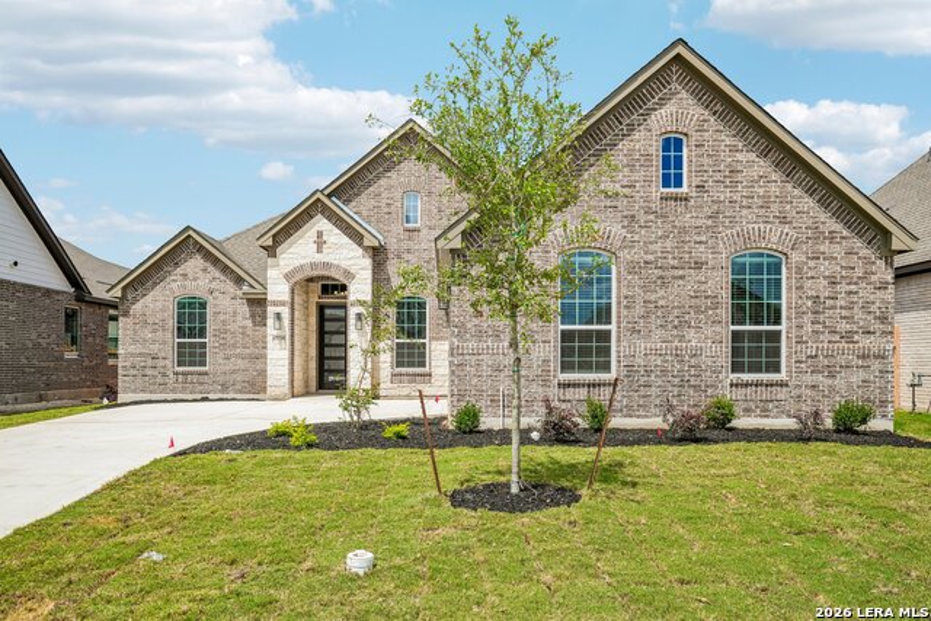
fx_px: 750
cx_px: 466
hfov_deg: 63.6
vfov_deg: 45.0
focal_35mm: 29
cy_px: 310
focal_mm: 29
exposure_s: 1/750
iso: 200
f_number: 8
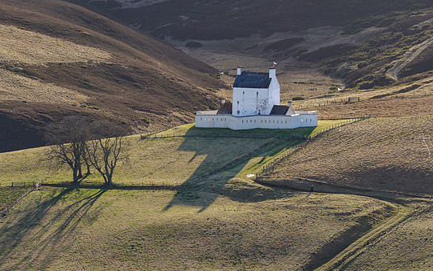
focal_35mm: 346
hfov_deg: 6.1
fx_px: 4083
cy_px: 145
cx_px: 202
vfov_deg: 3.8
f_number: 7.1
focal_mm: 150
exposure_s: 1/320
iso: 200
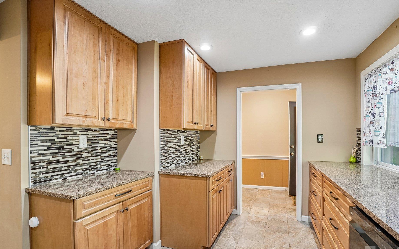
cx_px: 212
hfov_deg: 94.2
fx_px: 185
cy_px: 141
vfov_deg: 67.7
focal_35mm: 17
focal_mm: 10
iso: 400
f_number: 8
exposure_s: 1/4
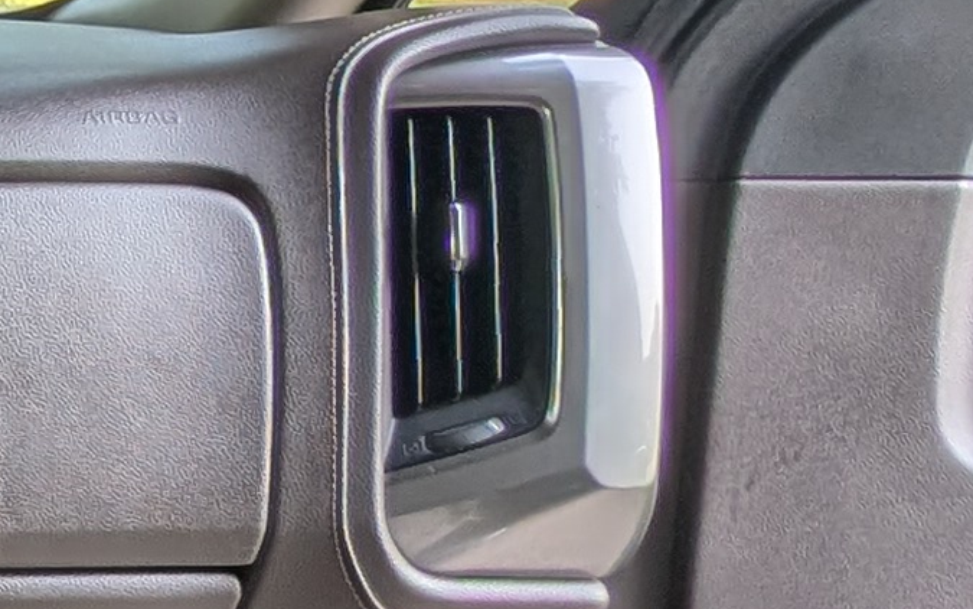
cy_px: 433
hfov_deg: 16.1
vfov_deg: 16.9
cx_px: -1234
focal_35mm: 77
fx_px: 2042
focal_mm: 2.23
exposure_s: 1/86.9
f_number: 1.95
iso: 37
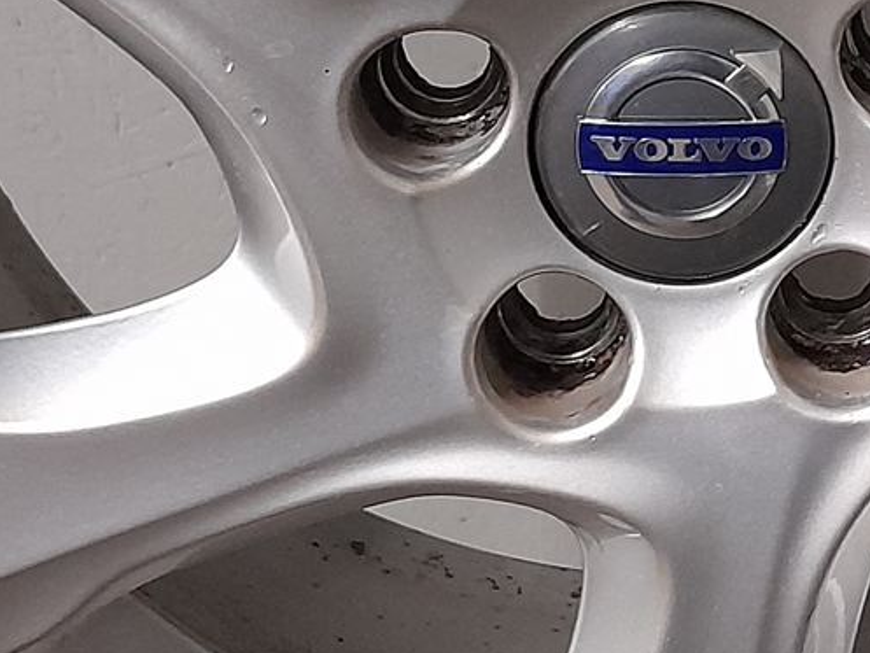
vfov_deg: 14.3
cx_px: 639
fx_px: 2589
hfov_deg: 19.0
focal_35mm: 103
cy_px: 130
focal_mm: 4.6
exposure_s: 1/25
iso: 400
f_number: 2
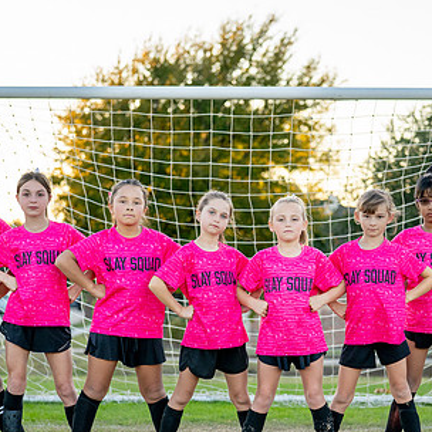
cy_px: 309
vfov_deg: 14.9
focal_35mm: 117
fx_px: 1652
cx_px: 271
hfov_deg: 14.9
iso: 320
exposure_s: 1/1000
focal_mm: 50
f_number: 2
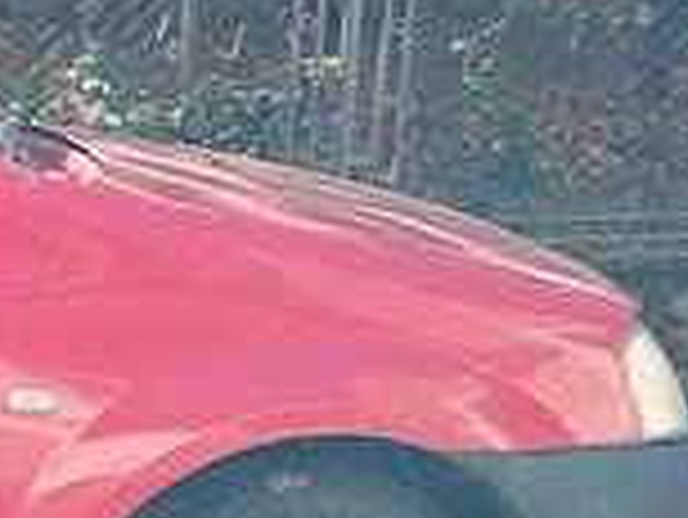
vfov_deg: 13.8
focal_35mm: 106
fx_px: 2108
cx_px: -490
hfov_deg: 16.1
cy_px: 491
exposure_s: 1/118
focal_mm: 3.98
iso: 20
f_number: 1.8
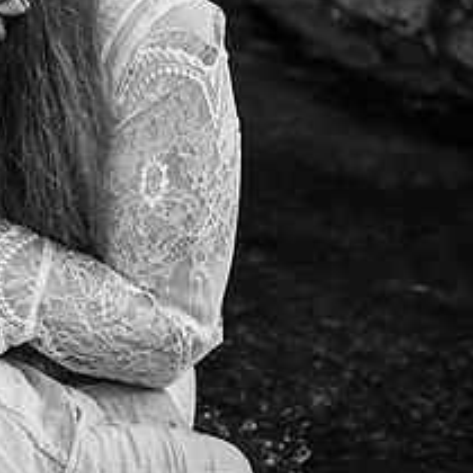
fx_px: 2535
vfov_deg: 10.7
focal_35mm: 164
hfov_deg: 10.4
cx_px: -169
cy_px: 283
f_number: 2.8
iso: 500
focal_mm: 70
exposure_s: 1/1000
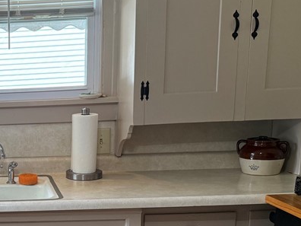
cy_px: 203
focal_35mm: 62
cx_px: -24
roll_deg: +1.8
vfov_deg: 23.1
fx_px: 539
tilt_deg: -13.1
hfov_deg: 28.5
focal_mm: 6.76
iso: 200
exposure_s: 1/124
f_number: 1.78
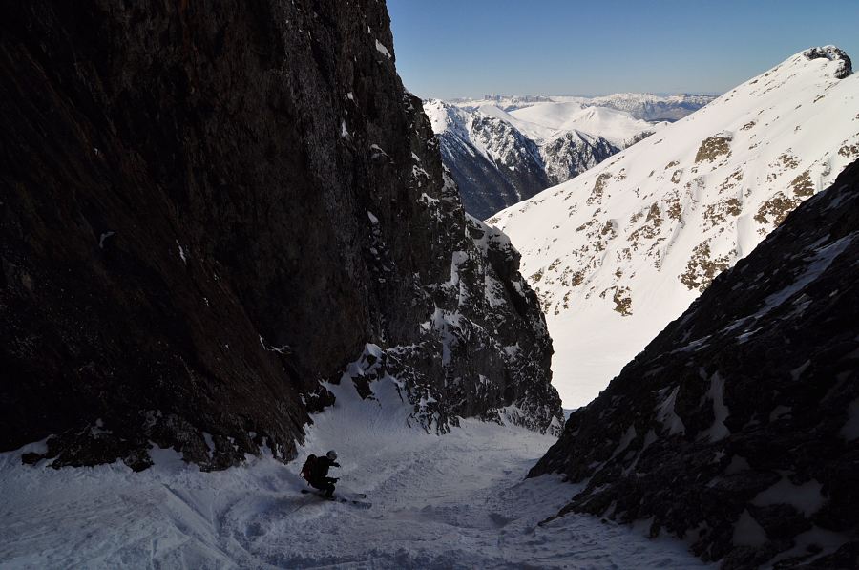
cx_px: 430
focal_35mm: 16
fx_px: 393
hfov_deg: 95.1
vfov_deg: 71.9
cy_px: 285
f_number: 9
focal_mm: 11
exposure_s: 1/1000
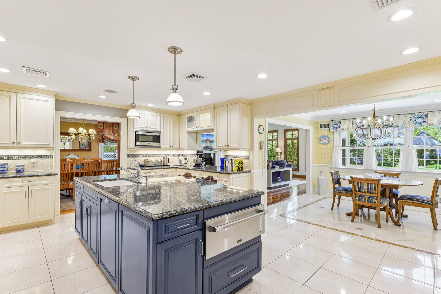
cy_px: 147
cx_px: 220
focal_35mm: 17
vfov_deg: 70.4
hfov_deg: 93.3
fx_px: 208
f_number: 9
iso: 250
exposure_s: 1/13
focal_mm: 17
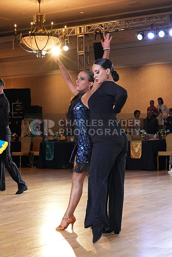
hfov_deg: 18.9
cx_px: 86
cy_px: 128
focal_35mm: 72
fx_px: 516
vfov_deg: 28.1
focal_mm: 48
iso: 5000
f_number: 7.1
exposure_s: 1/200
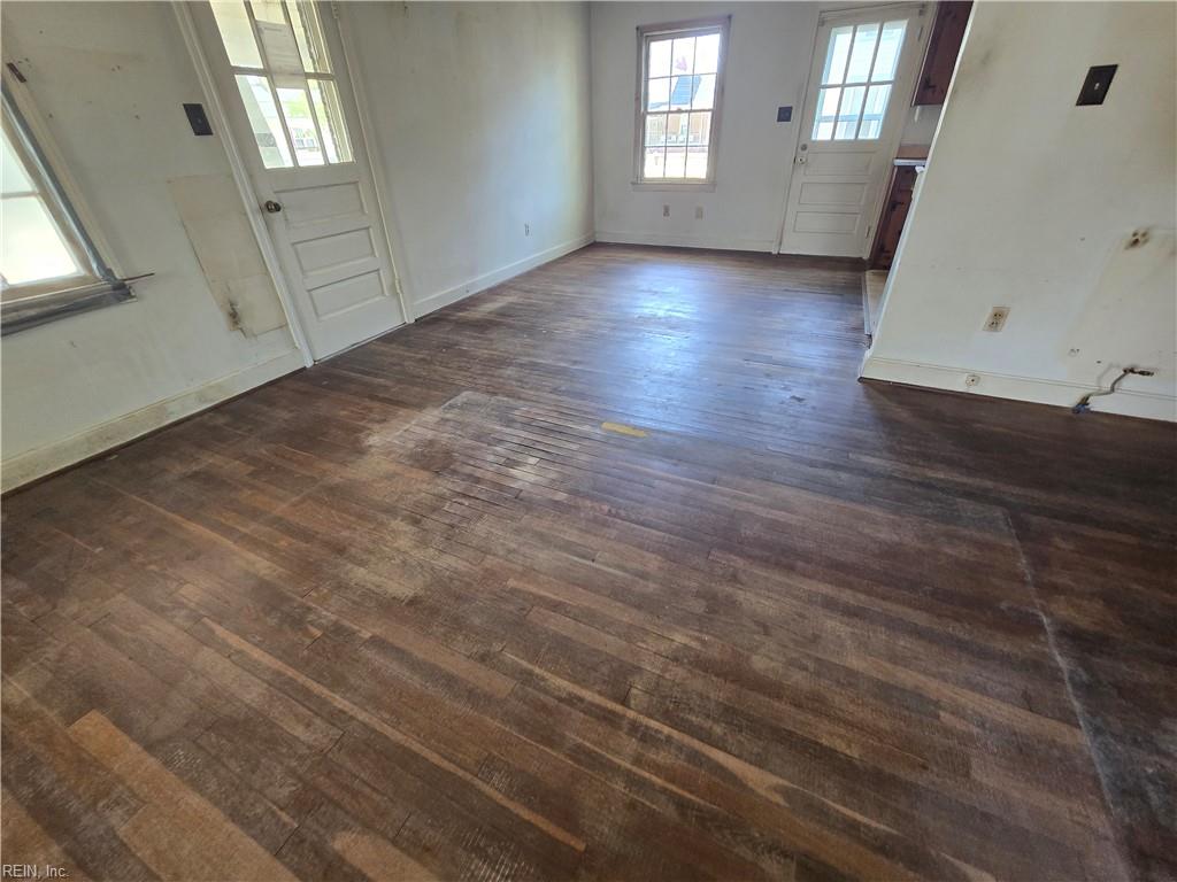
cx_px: 588
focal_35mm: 13
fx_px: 442
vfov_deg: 89.9
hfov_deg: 106.2
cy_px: 441
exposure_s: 1/60
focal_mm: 2.2
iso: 200
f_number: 2.2
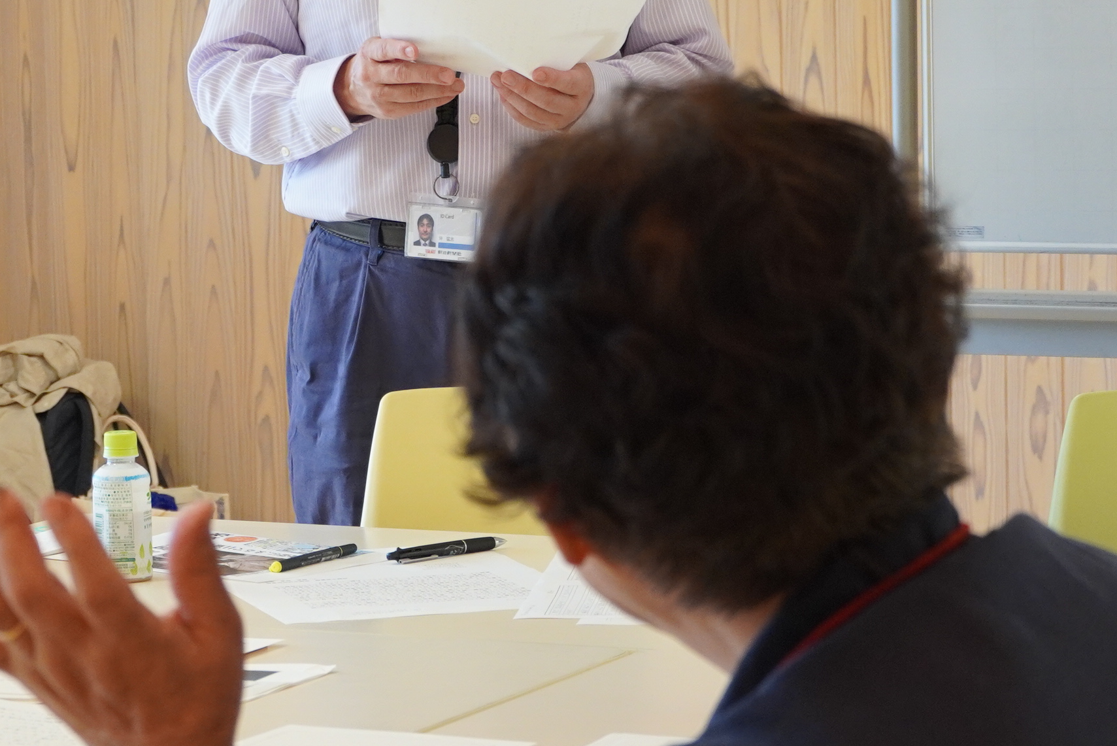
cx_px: 525
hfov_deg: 15.3
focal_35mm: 134
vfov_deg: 10.2
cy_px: 307
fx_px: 4159
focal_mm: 36
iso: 800
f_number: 4.5
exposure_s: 1/160
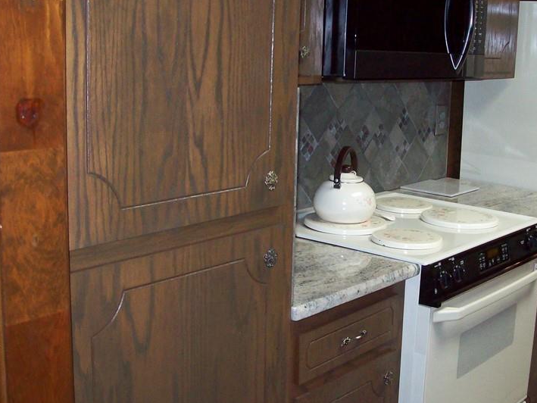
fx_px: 807
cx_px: 348
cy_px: 192
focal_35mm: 52
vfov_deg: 28.0
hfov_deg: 36.5
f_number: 2.7
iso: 200
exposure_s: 1/64
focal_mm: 6
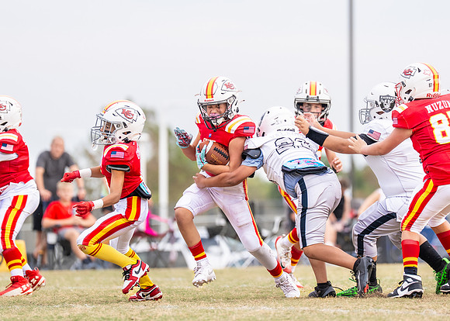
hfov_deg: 4.9
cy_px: 151
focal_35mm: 411
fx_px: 5246
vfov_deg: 3.5
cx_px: 255
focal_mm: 200
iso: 160
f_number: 2.8
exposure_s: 1/1250
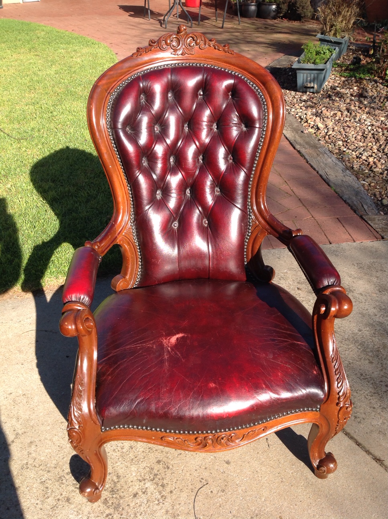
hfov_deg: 40.6
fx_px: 524
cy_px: 260
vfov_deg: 52.7
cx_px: 194
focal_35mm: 35
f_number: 2.4
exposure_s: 1/775
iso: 50
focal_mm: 4.28
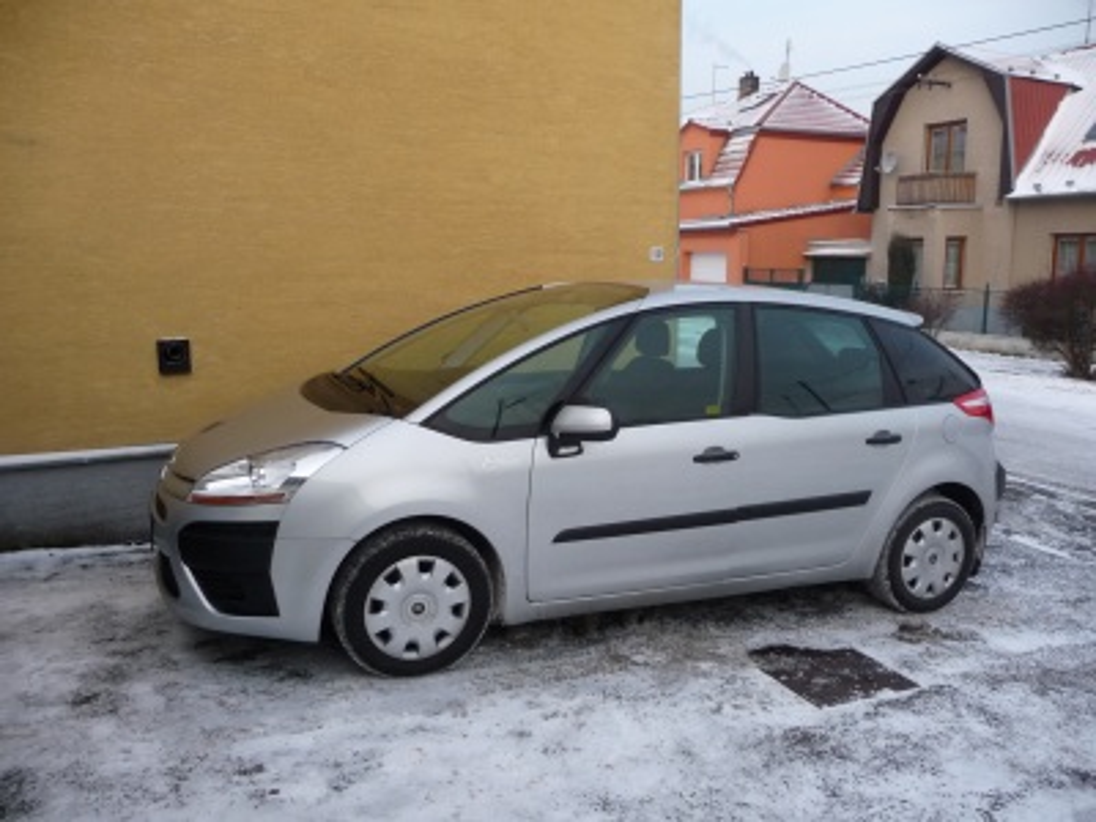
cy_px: 411
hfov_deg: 63.4
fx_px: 887
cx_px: 548
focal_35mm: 28
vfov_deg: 49.7
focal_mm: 4.7
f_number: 3.3
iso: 200
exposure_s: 1/320
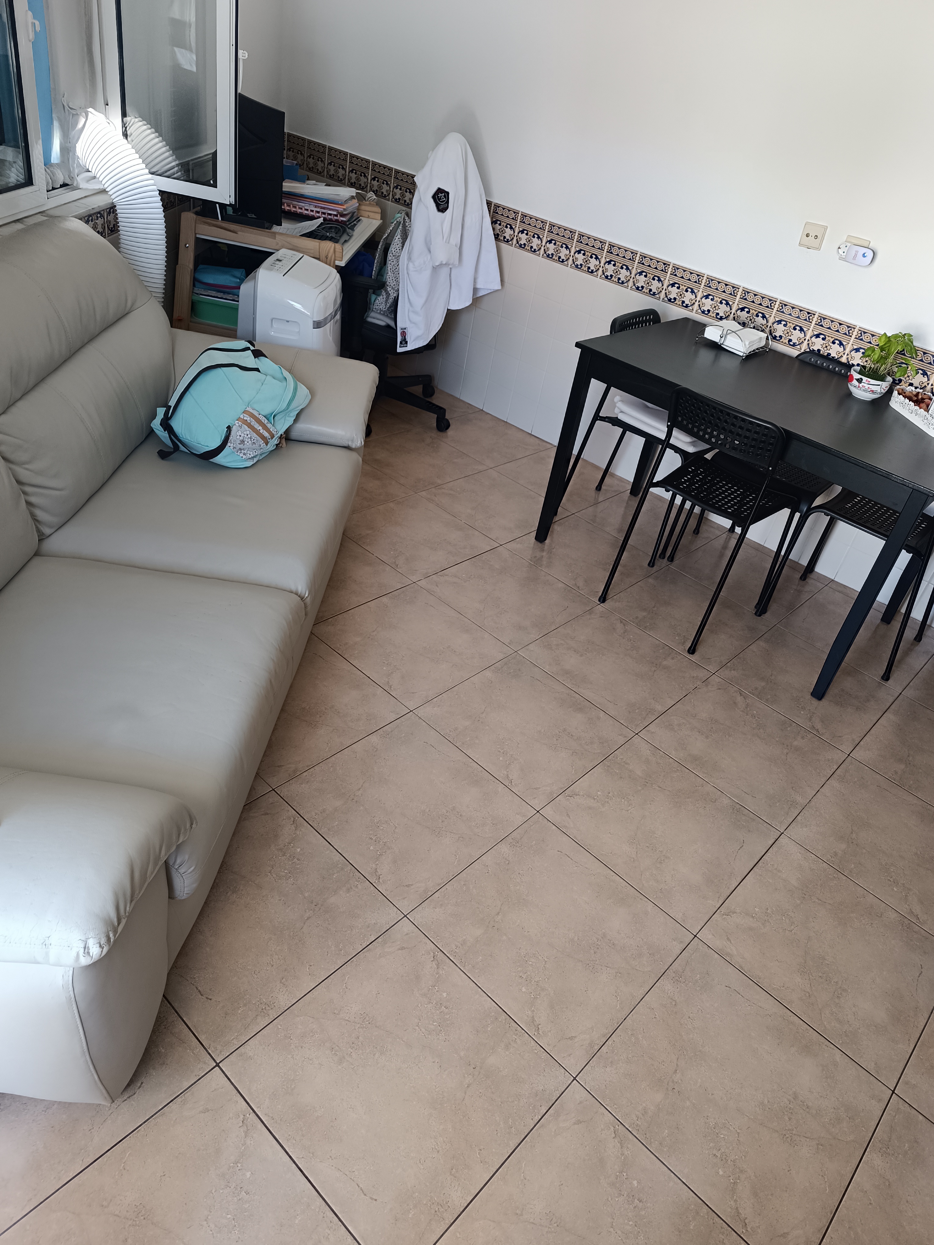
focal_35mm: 24
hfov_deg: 56.8
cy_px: 622
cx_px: 467
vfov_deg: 71.6
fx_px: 863
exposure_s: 1/100
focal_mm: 6.14
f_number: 1.65
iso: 759
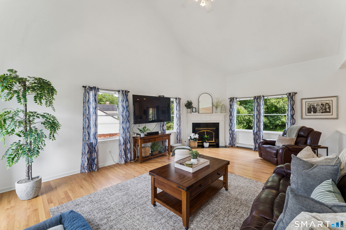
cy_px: 115
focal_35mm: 15
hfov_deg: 101.9
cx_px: 173
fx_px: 140
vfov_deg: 78.8
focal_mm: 14.6
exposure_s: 1/10
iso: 400
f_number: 13
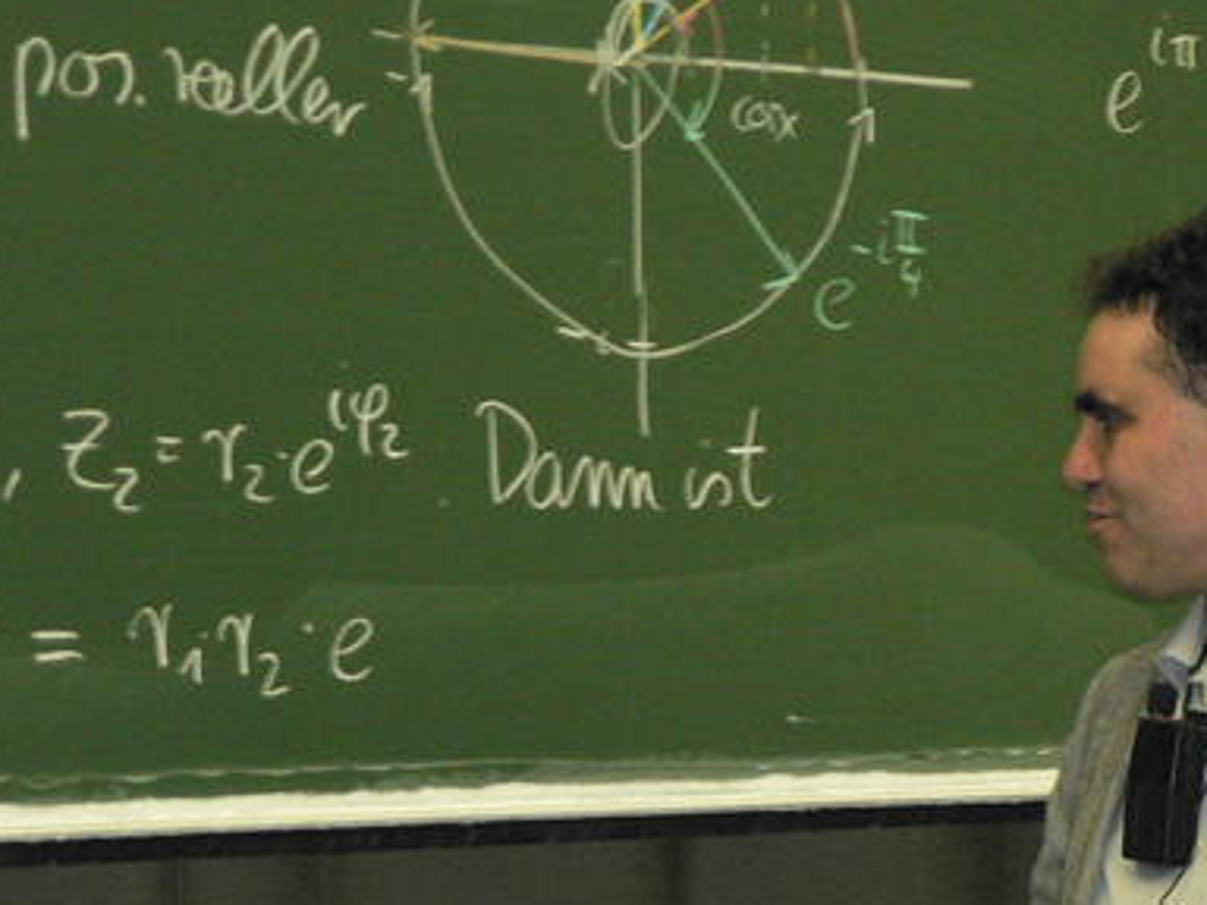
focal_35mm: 245
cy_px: 622
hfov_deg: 8.1
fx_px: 8543
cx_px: 723
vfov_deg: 6.1
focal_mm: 26.2
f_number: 3.3
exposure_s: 1/60
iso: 400
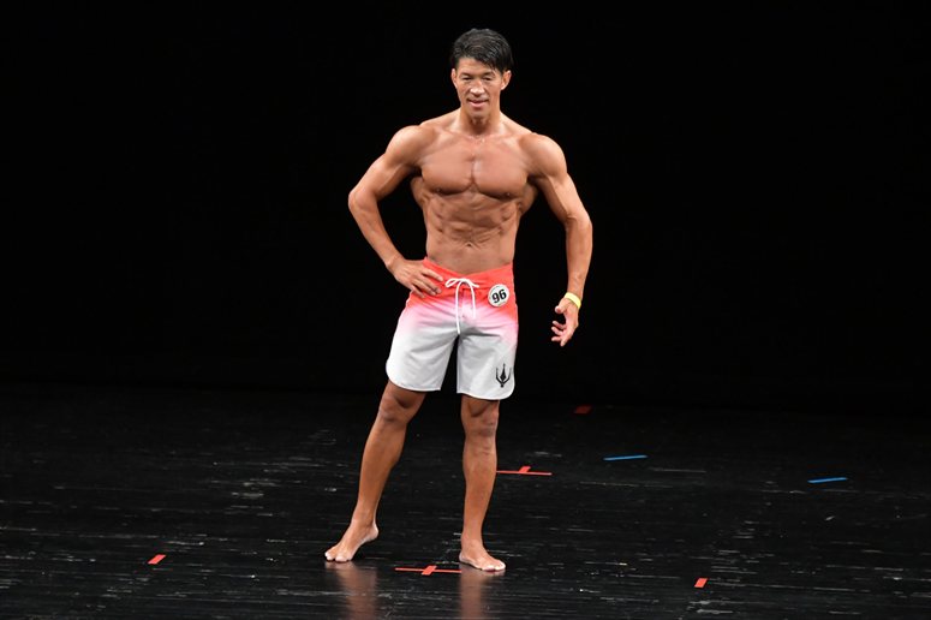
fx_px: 7367
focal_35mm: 285
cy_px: 310
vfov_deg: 4.8
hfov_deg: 7.2
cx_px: 466
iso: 3200
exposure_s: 1/400
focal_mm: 190
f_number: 5.6
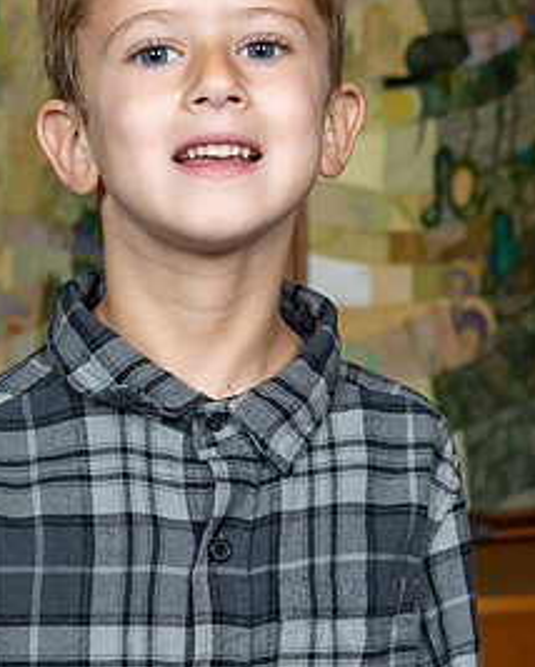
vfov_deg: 11.9
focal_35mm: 162
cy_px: 347
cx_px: 351
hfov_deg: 9.5
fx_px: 3203
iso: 500
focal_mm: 46
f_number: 7.1
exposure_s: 1/200
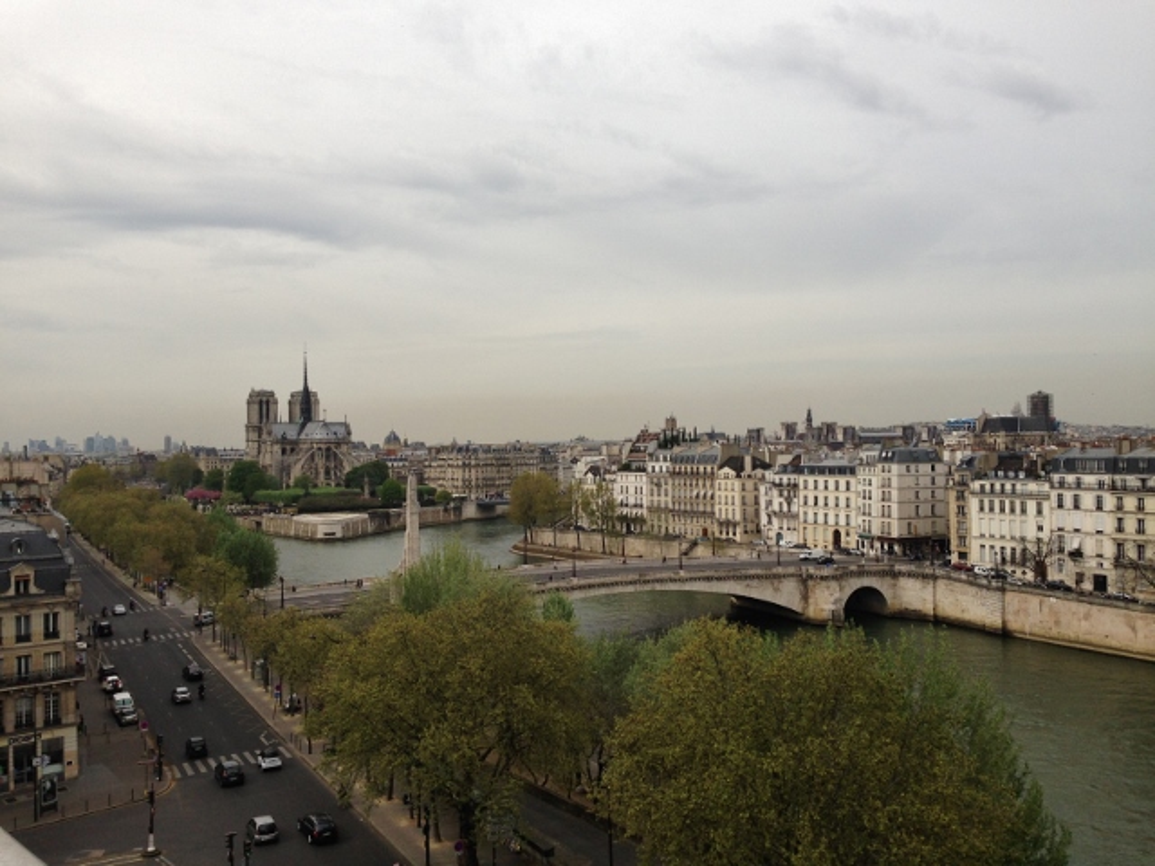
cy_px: 433
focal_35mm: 33
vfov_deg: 42.9
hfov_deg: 55.4
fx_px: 1101
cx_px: 578
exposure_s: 1/1808
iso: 50
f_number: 2.4
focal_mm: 4.13
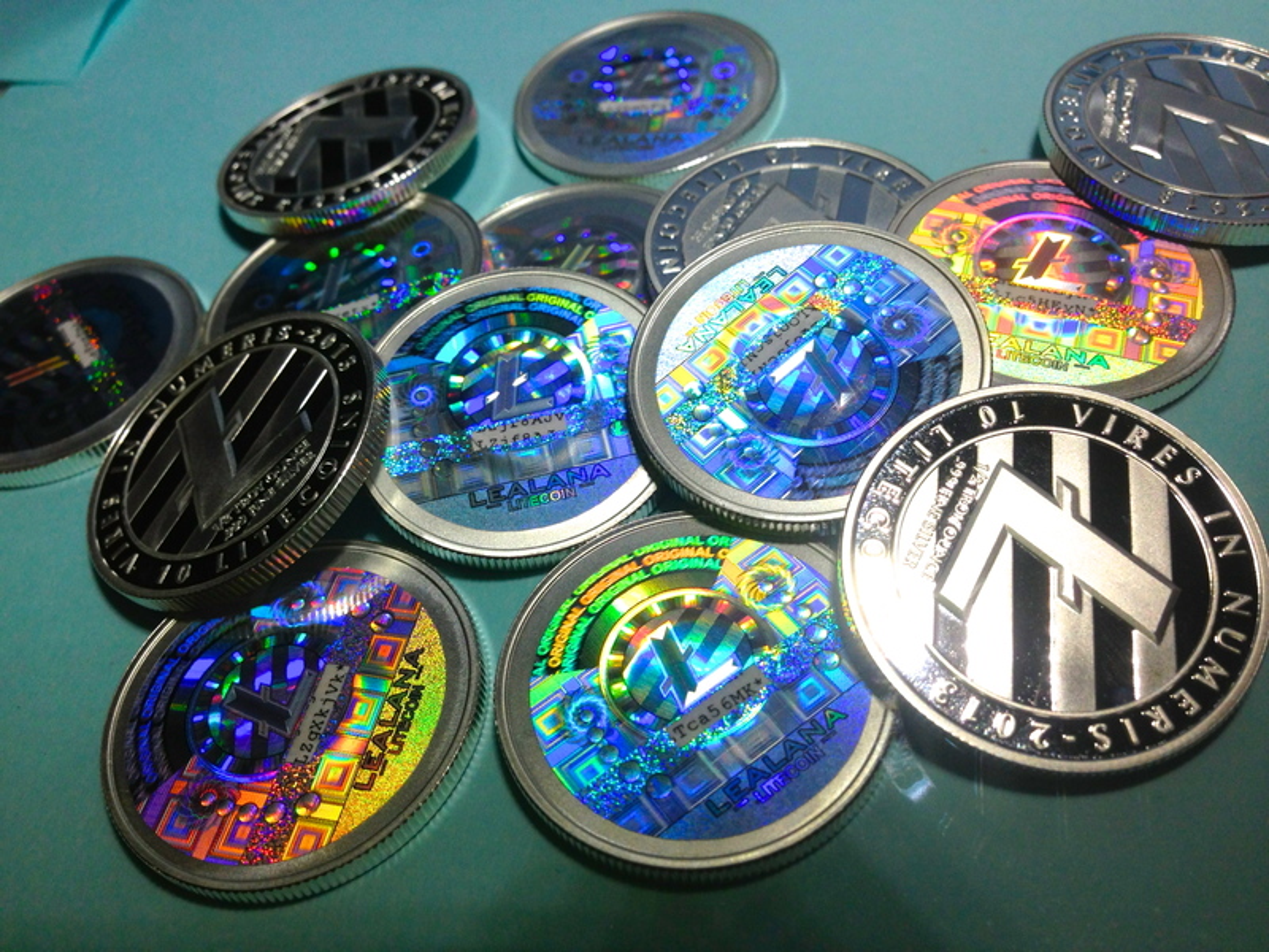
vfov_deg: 42.9
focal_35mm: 33
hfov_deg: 55.4
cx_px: 634
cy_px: 476
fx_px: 1210
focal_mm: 4.13
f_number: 2.4
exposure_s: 1/40
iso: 64
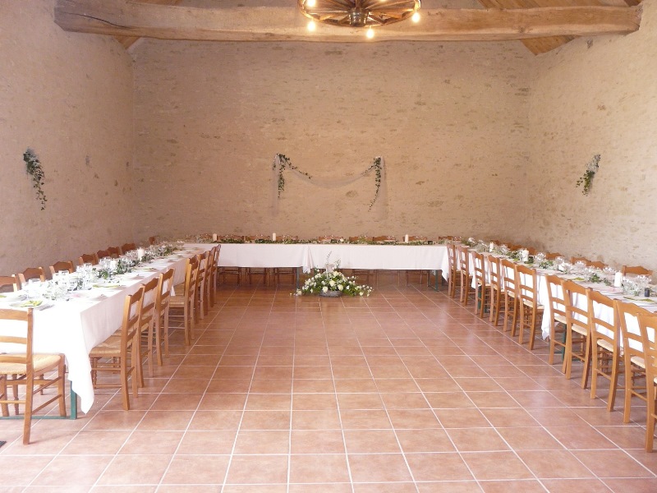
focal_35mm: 28
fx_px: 531
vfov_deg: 49.7
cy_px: 246
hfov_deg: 63.4
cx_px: 328
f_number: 2.8
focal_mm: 4.6
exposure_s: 1/30
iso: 250
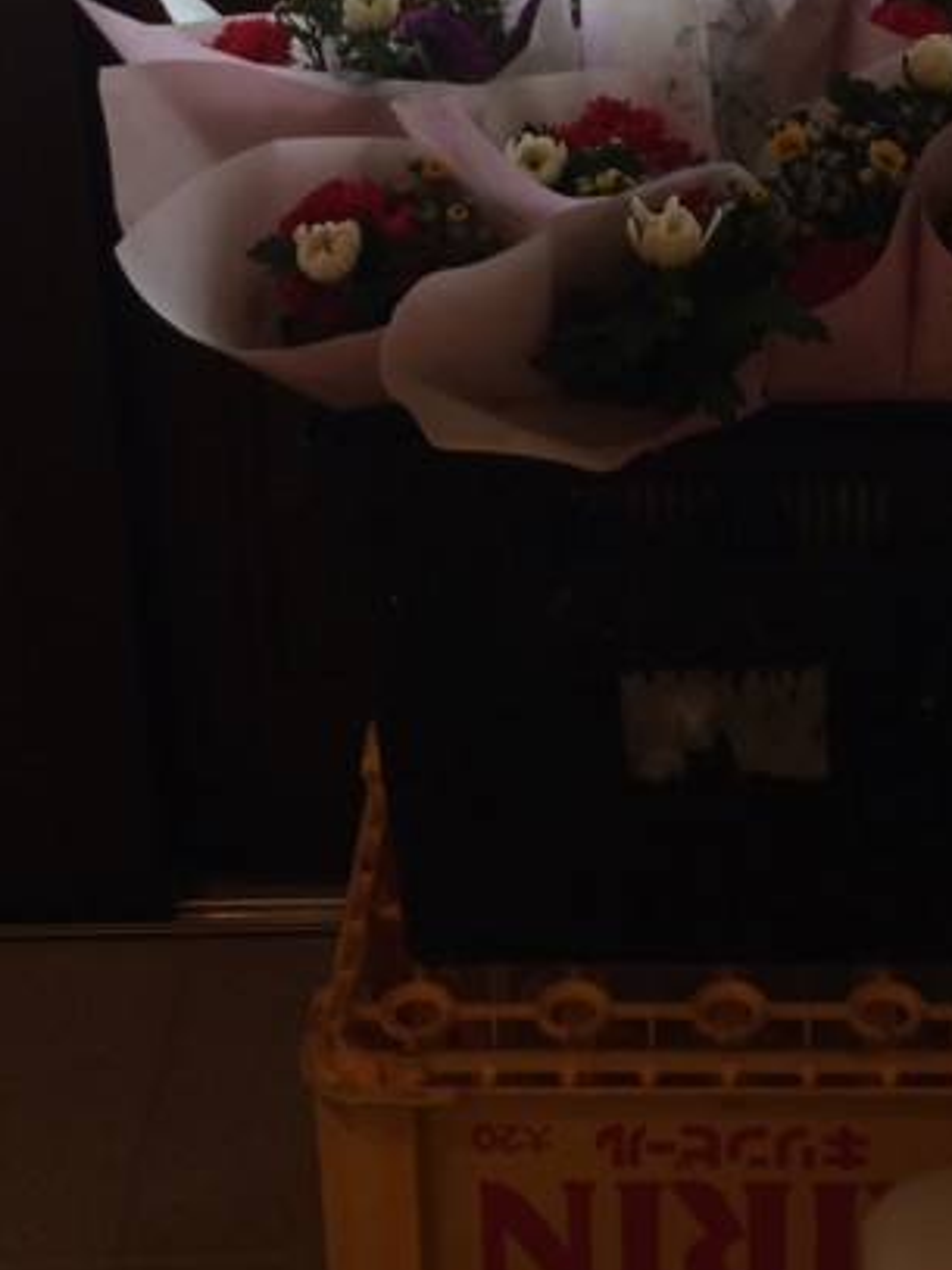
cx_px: 671
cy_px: 72
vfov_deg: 25.6
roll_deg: +2.9
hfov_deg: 20.1
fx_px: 2678
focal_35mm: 73
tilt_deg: -24.2
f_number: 2.2
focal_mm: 4.15
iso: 40
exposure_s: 1/30
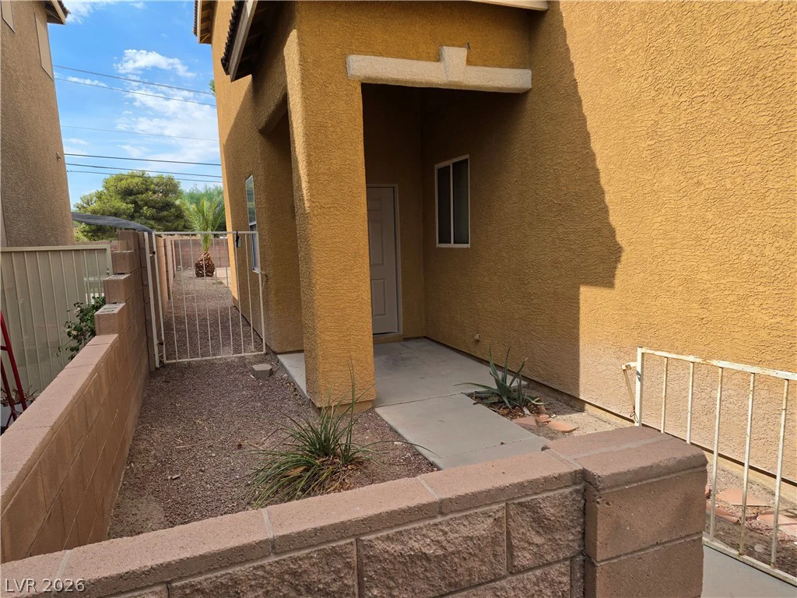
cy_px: 299
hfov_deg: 73.9
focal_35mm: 23
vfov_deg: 58.9
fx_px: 530
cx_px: 398
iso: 80
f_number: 1.7
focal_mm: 6.25
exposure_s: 1/4055
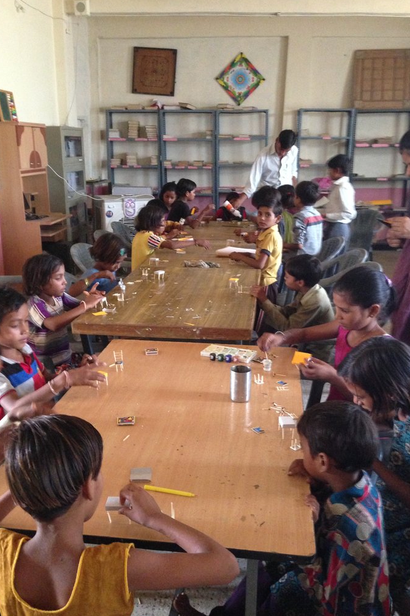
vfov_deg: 54.4
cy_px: 308
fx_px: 598
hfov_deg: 37.8
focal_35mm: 35
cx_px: 199
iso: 500
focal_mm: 4.13
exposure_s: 1/15
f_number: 2.4
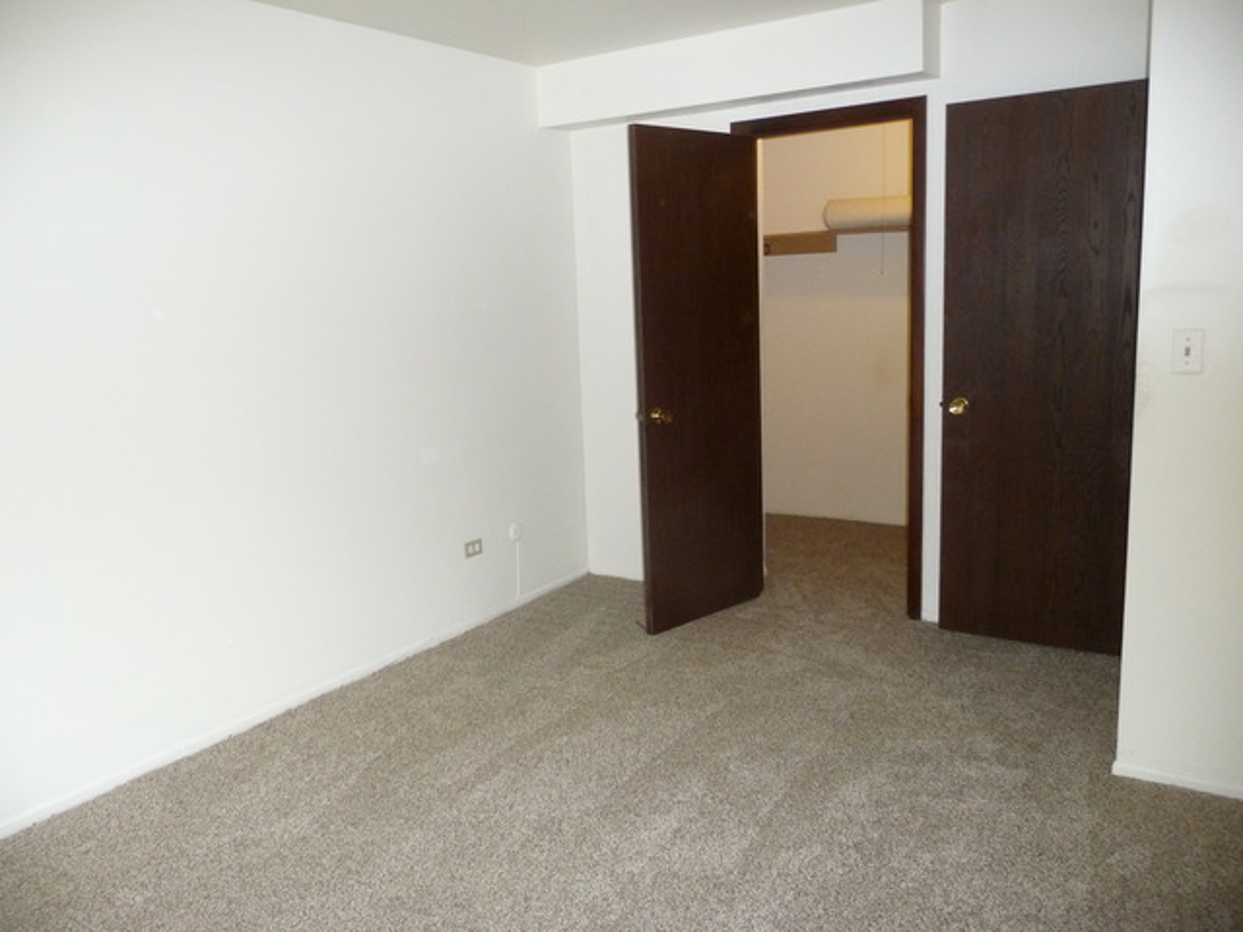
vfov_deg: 49.7
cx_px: 622
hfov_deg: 63.4
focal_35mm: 28
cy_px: 466
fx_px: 1005
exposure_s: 1/30
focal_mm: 4.7
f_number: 3.3
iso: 400
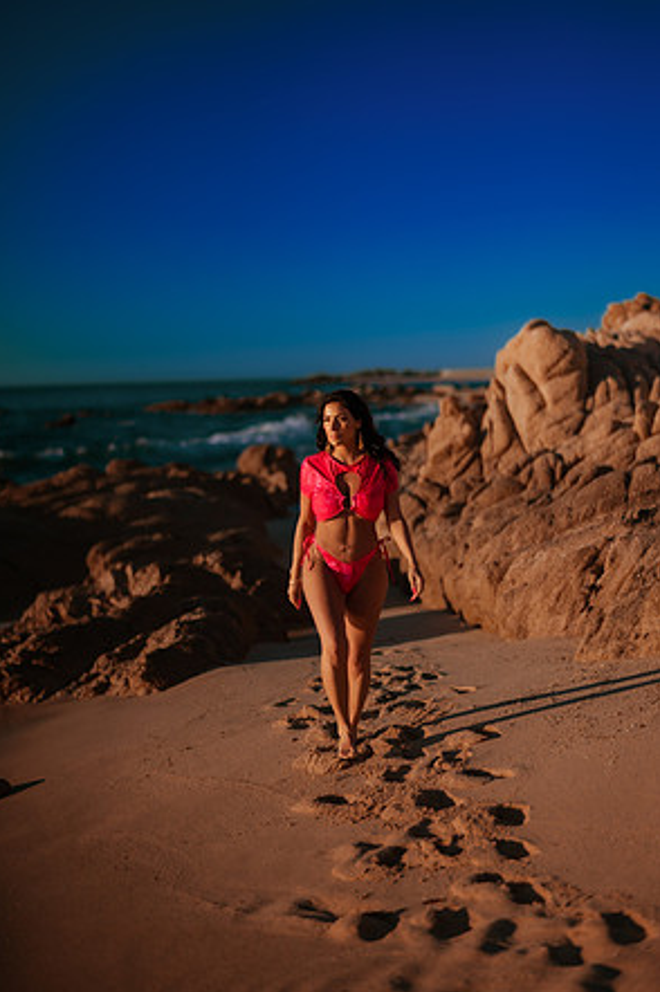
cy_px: 492
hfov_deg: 23.0
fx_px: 1625
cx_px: 327
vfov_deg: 34.0
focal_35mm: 59
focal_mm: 58
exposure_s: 1/8000
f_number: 1.4
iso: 50
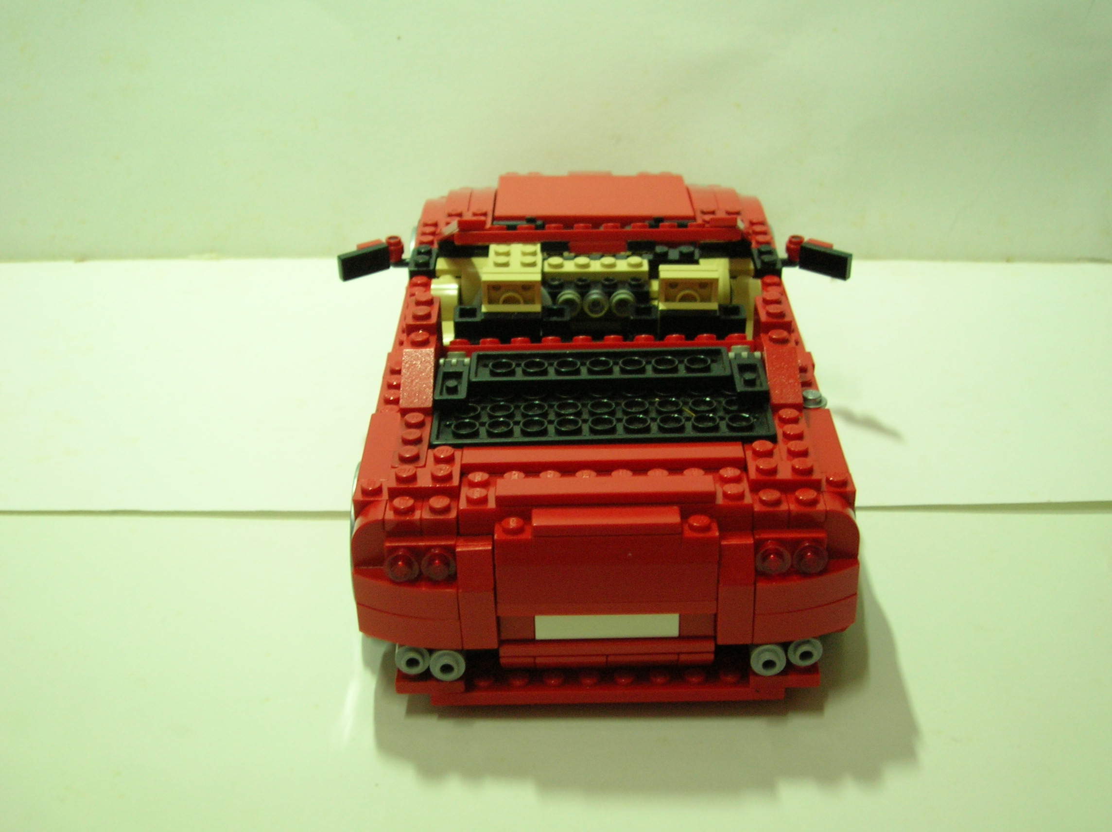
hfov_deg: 41.3
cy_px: 416
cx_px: 556
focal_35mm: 46
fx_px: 1476
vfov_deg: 31.5
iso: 111
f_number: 3.2
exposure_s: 1/3.6
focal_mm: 7.7
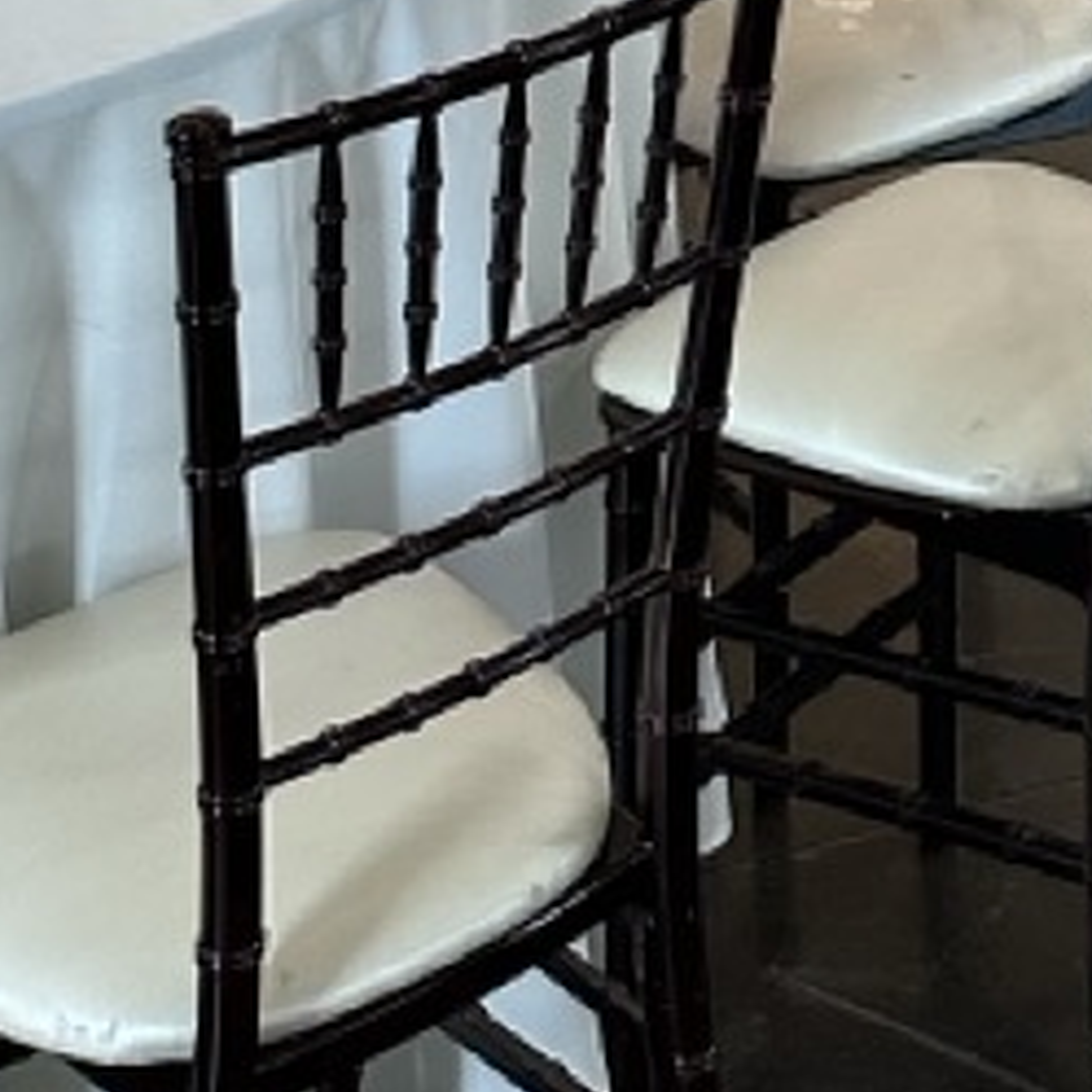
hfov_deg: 15.7
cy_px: -1469
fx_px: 3890
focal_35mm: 109
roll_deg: +0.8
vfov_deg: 12.7
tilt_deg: +0.2
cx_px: 1083
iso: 200
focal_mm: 6.86
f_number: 1.78
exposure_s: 1/120
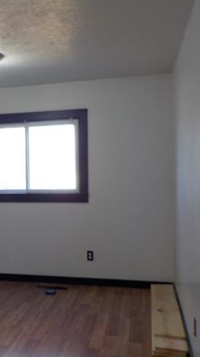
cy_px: 179
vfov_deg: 46.4
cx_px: -4
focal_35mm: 44
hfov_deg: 25.6
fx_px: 415
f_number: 3.3
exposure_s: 1/30
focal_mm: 4.1
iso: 125
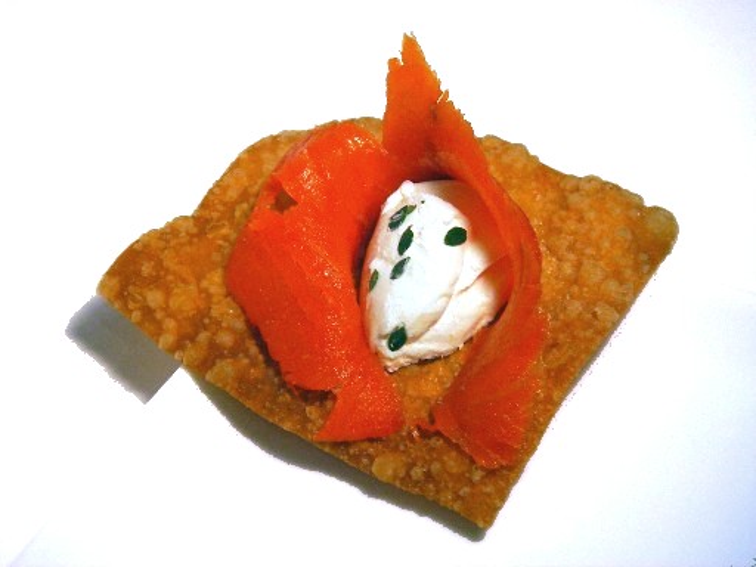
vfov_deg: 17.8
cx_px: 378
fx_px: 1813
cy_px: 284
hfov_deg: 23.6
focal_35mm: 83
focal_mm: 13.8
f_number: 3.9
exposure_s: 1/25
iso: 100
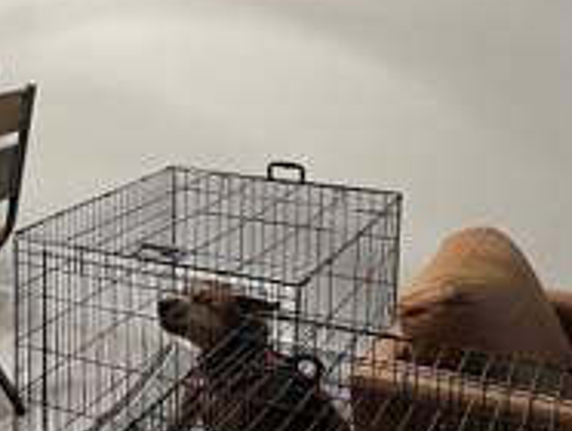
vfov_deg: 21.6
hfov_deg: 26.9
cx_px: -31
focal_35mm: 67
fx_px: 1109
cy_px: 68
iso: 125
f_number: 1.5
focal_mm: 5.7
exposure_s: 1/60
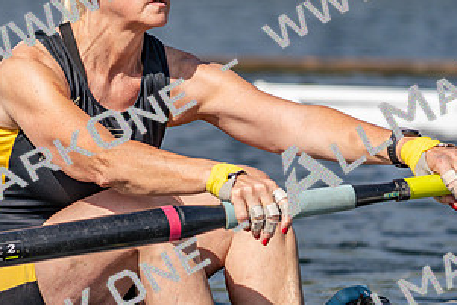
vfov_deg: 3.2
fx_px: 5461
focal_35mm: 430
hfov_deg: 4.8
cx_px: 152
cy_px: 74
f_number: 5.6
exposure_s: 1/1600
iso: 160
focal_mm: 223
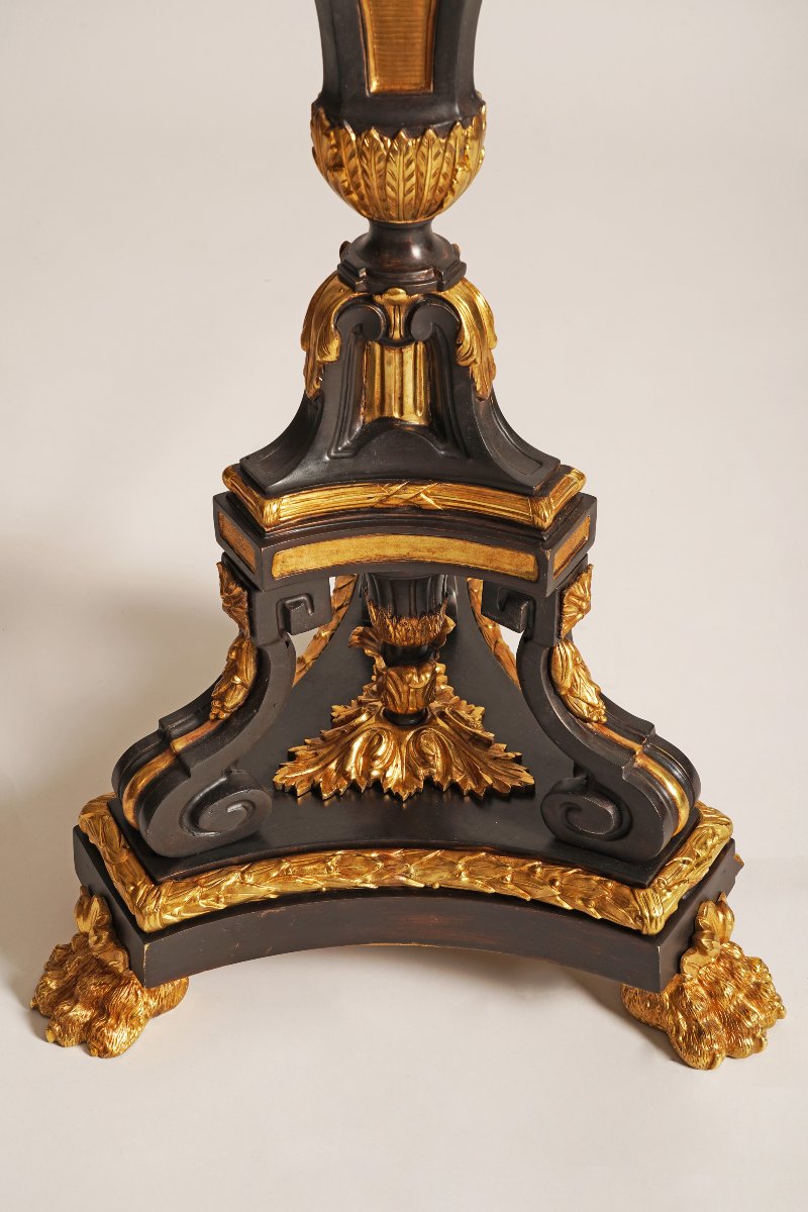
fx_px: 1953
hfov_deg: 23.4
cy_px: 606
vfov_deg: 34.5
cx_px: 404
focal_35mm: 58
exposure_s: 1/160
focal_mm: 58
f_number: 13
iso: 100
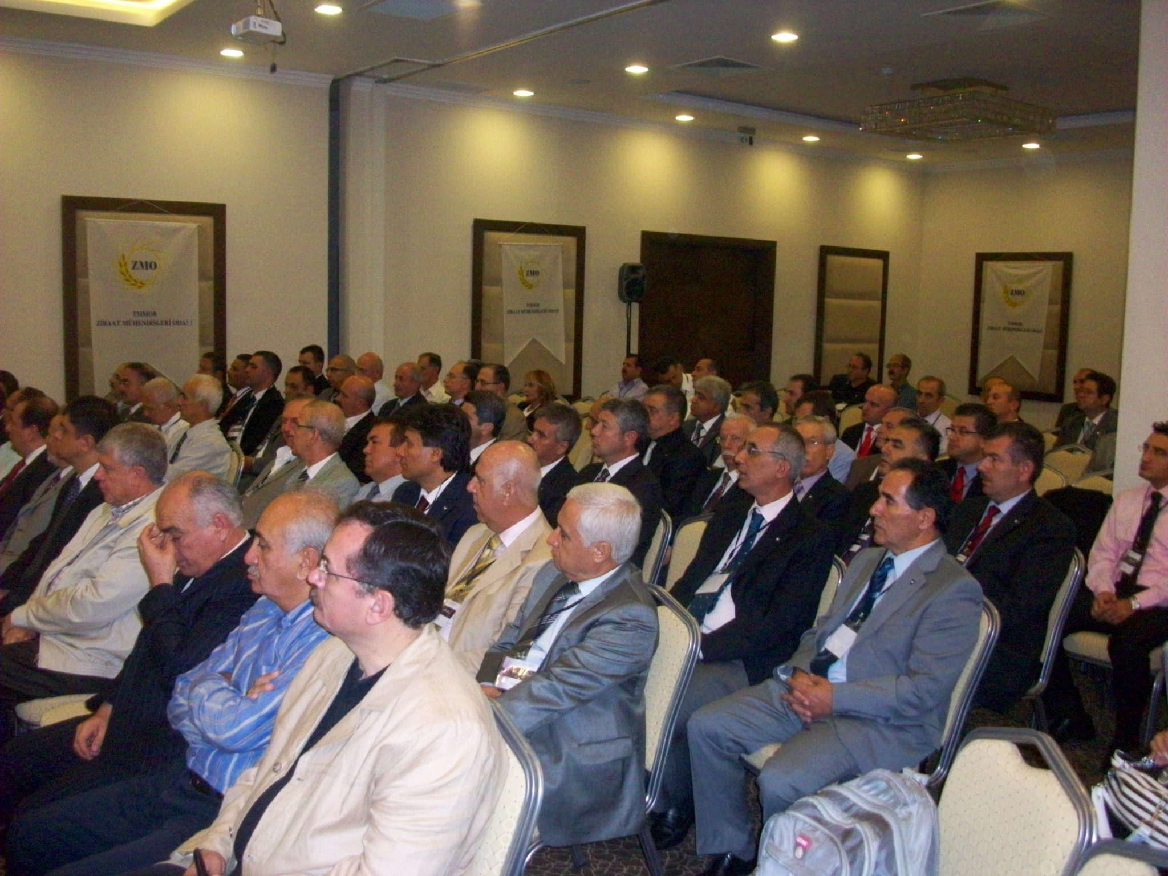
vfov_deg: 41.8
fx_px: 1147
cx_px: 584
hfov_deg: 54.0
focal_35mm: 34
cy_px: 438
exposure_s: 1/60
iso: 320
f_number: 2.8
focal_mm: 5.7
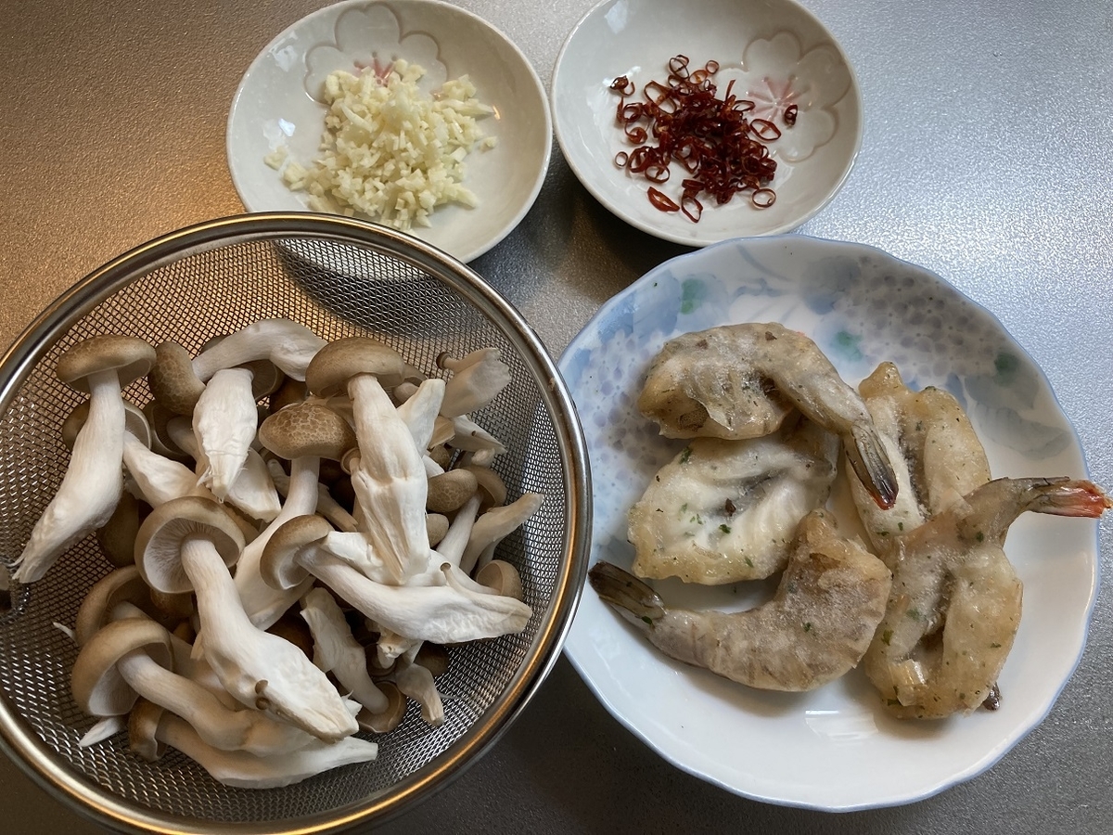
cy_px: 418
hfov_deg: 63.4
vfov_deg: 49.7
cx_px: 556
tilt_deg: -73.8
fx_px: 900
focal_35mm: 28
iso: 80
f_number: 1.8
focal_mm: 3.99
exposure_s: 1/50
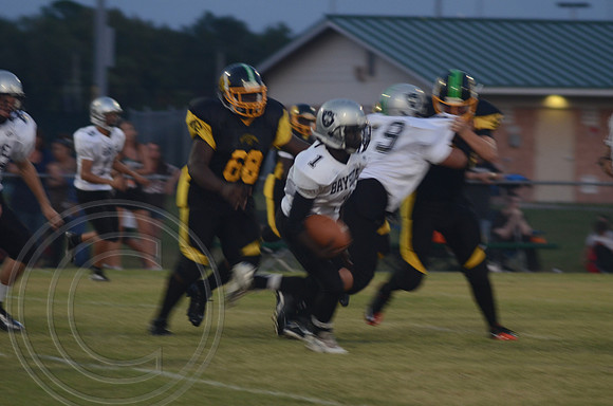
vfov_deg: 4.6
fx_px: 5097
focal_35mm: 300
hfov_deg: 6.9
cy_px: 203
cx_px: 306
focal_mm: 200
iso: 800
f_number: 5.6
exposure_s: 1/100
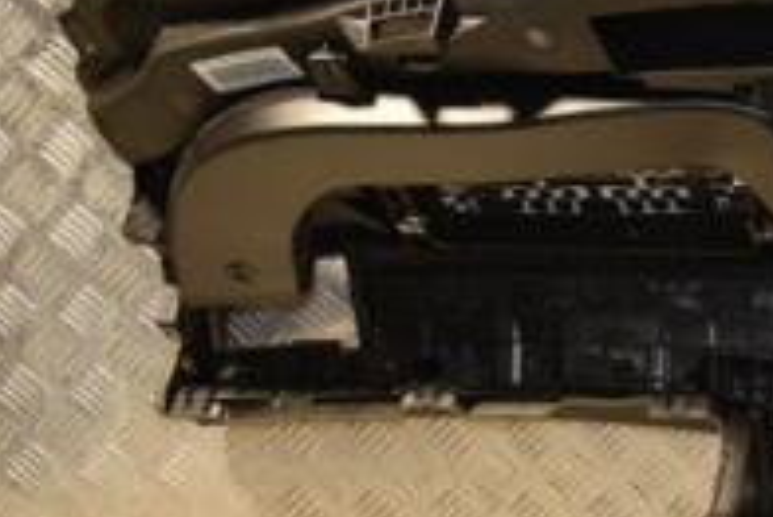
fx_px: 2074
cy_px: 296
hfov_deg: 19.0
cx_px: 1096
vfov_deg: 14.2
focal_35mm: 97
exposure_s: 1/160
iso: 800
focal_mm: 21
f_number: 5
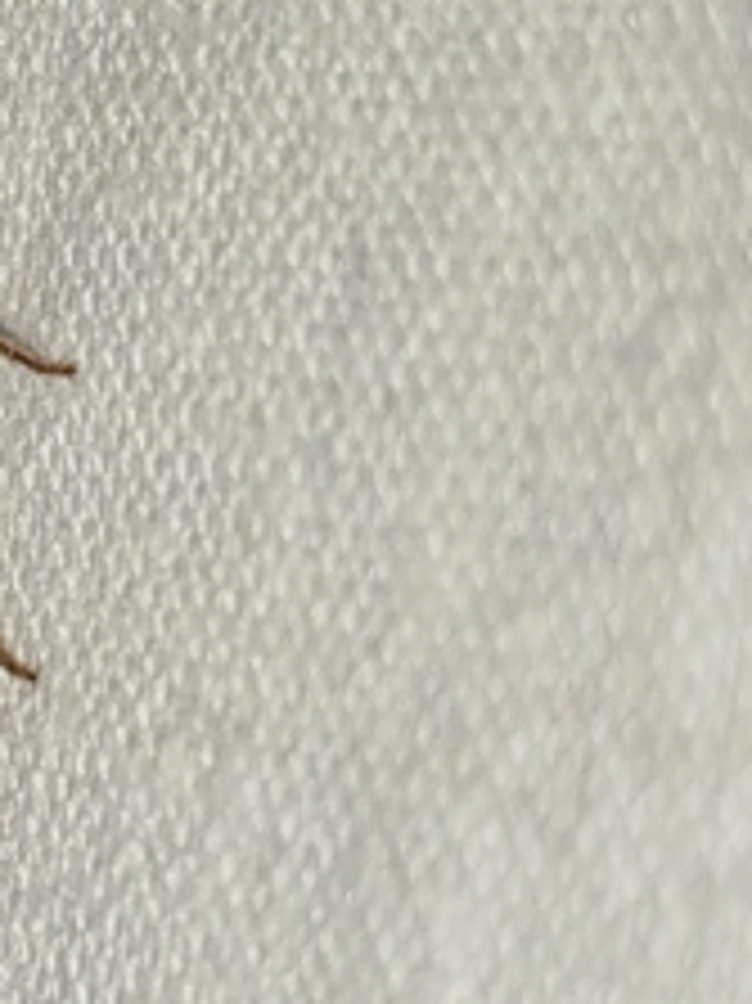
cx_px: -167
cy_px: 491
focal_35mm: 172
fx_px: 4987
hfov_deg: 8.5
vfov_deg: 11.5
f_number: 1.7
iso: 64
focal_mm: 5.31
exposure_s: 1/50
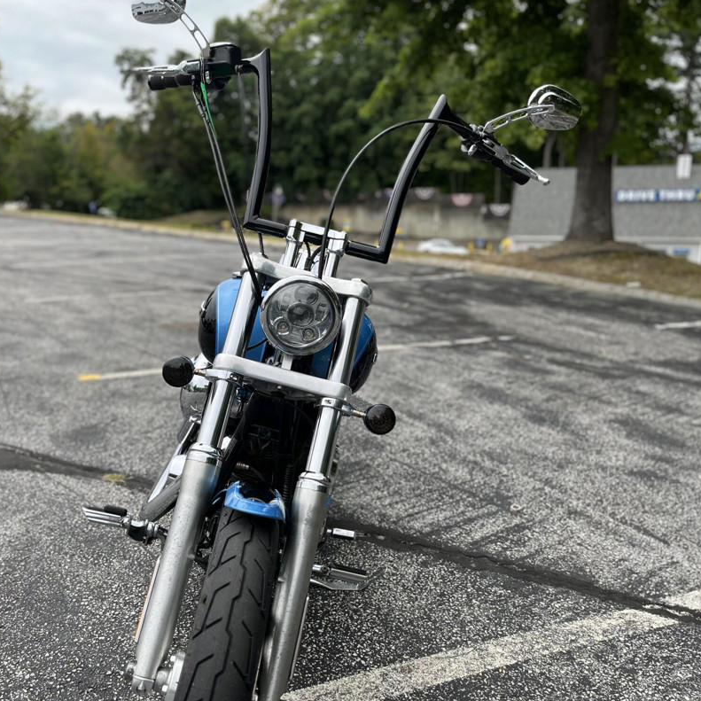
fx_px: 710
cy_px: 347
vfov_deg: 52.5
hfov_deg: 52.3
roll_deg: +1.2
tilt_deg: -14.1
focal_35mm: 31
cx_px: 291
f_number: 1.6
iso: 50
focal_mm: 5.1
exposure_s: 1/787
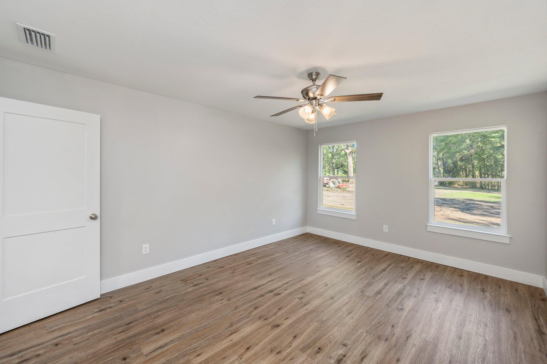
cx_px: 274
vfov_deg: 81.1
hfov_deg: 104.3
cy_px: 182
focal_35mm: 14
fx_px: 213
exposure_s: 1/30
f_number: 9
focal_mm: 14
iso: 320
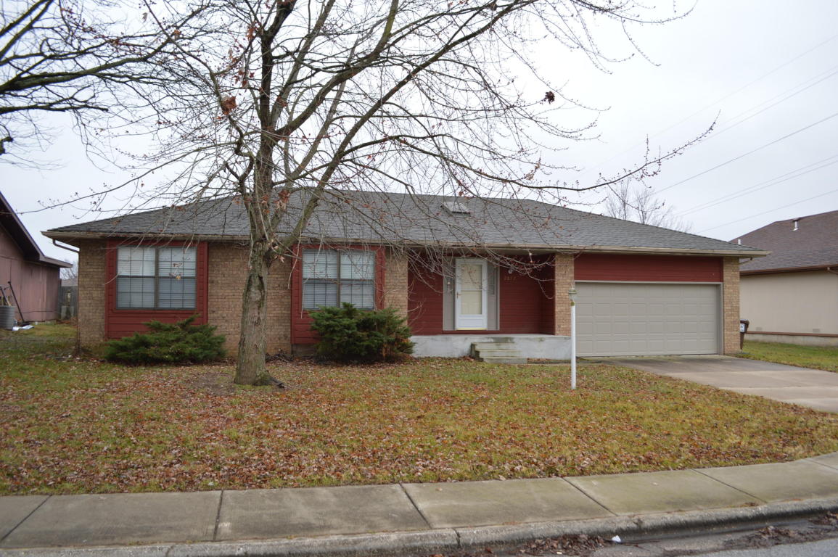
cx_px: 419
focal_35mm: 27
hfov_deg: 67.4
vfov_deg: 47.9
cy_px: 278
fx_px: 628
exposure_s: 1/125
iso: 125
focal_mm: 18
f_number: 4
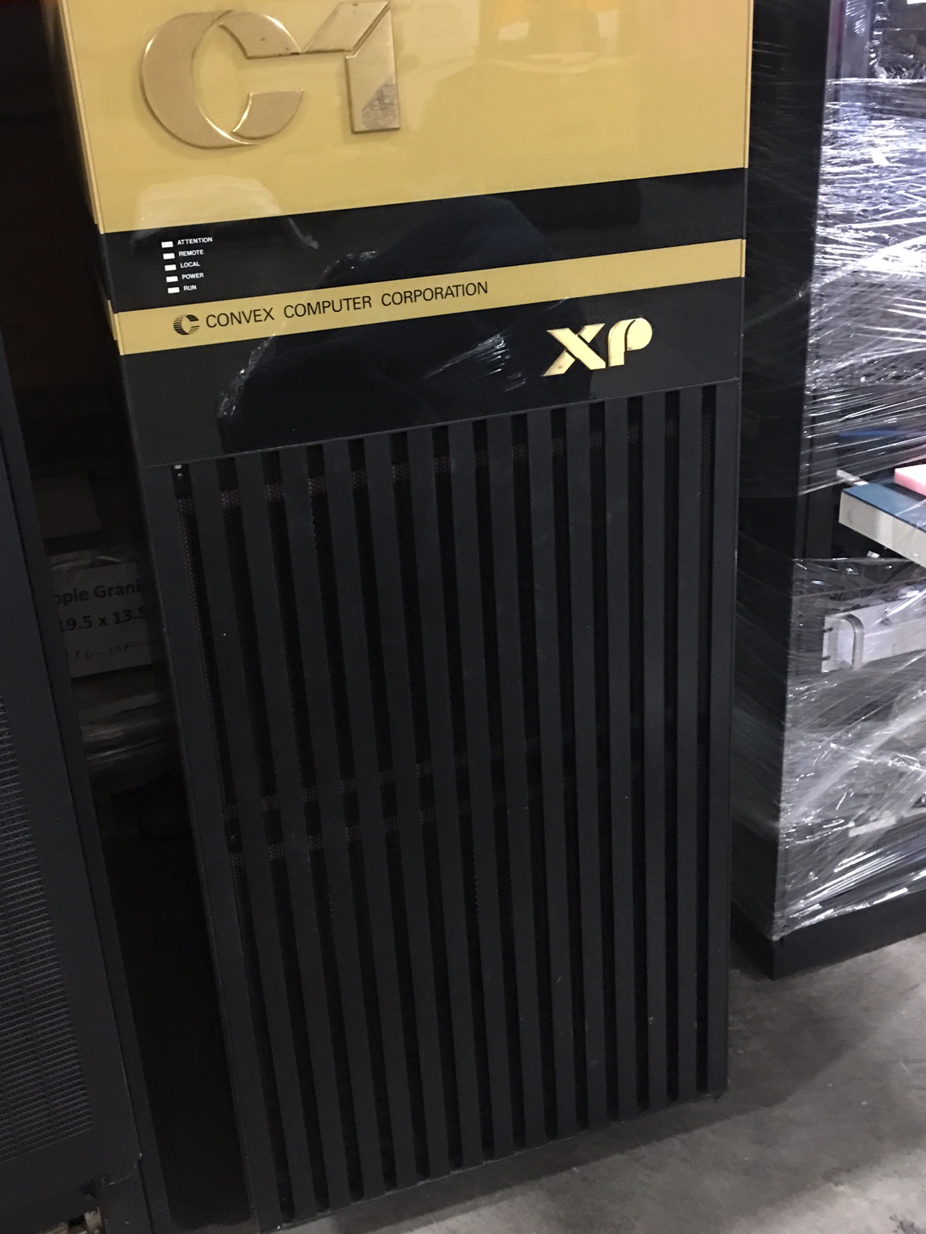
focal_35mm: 35
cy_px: 522
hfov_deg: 40.7
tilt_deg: -20.9
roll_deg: +3.9
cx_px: 440
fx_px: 1248
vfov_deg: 52.4
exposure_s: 1/4
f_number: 2.2
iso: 80
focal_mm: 4.15
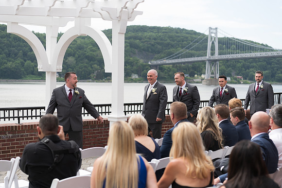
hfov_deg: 28.8
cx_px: 141
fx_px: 548
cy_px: 94
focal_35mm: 70
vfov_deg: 19.5
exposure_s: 1/1250
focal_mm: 70
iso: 64
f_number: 2.8
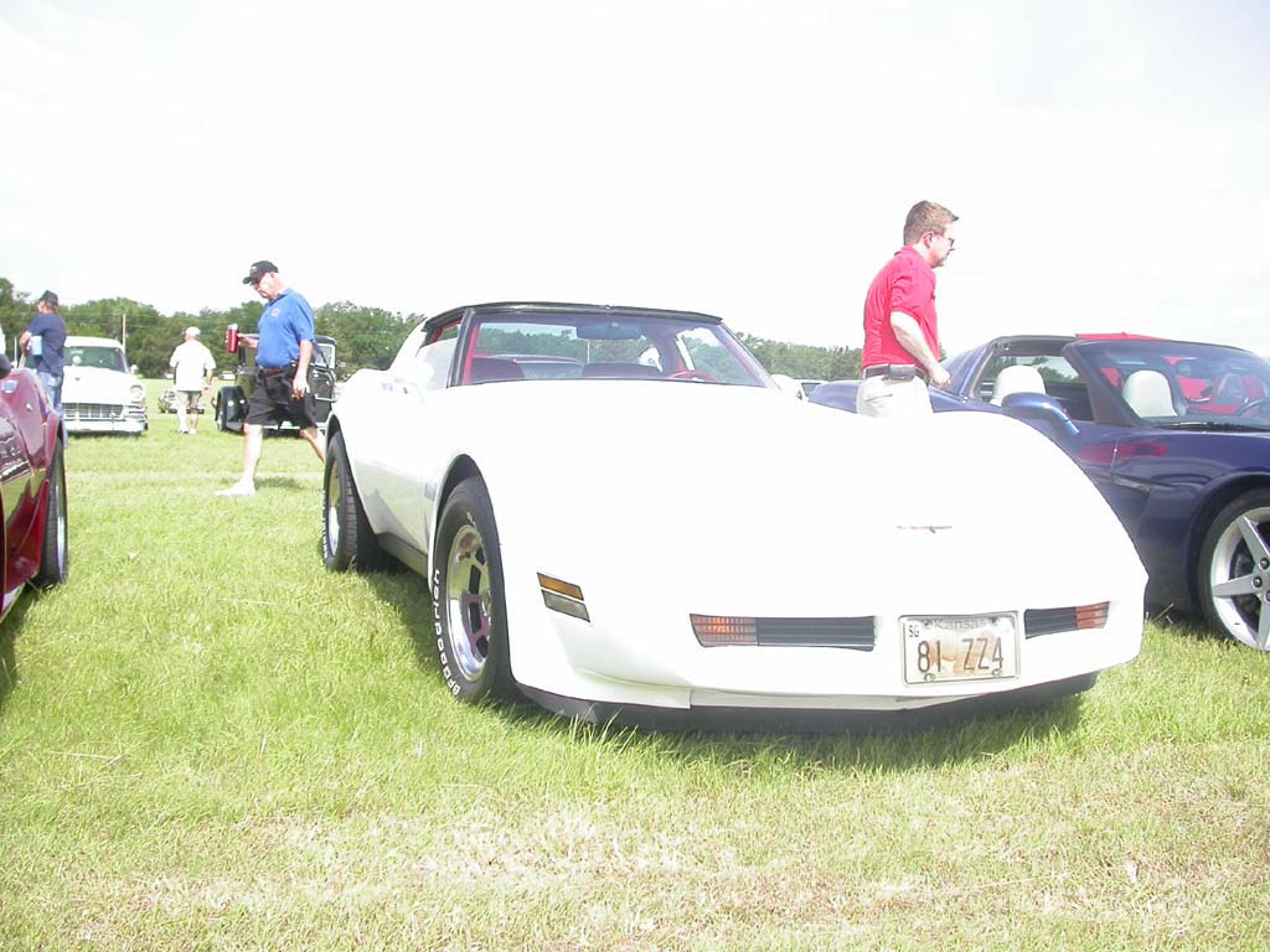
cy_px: 476
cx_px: 635
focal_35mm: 38
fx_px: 1394
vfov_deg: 37.7
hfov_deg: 49.0
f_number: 2.6
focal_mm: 7.85
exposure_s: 1/1000
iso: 100
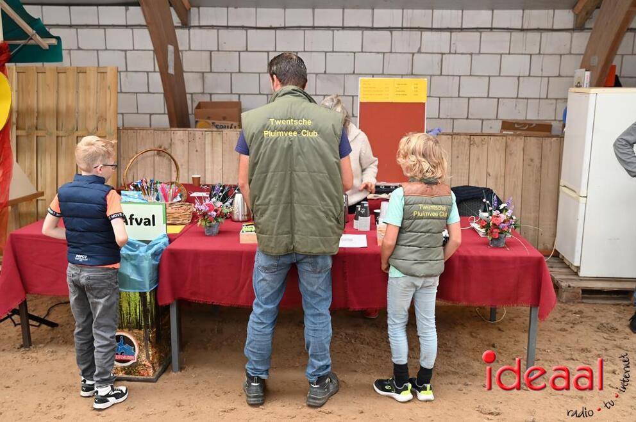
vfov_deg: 37.8
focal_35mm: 35
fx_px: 618
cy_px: 211
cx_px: 318
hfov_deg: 54.5
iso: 1100
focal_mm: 35
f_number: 4
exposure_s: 1/60
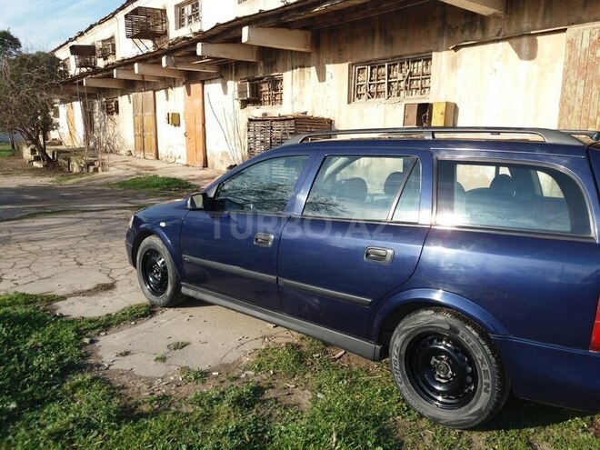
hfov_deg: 63.4
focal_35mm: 28
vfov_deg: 49.7
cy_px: 225
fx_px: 485
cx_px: 300
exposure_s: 1/997
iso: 64
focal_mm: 3.7
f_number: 1.9
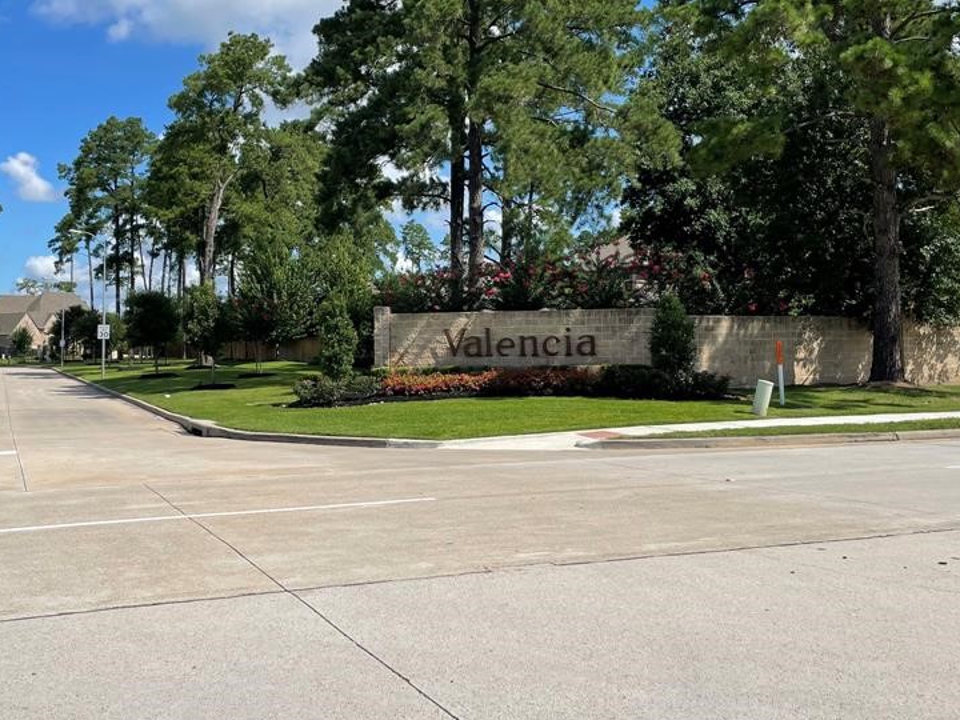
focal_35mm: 37
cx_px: 375
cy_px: 277
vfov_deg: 38.5
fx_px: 1026
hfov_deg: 49.8
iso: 32
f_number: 1.6
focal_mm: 4.2
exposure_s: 1/4292
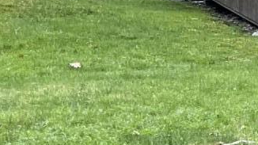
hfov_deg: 9.5
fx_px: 1327
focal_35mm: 194
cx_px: 676
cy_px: 101
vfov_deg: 6.2
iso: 20
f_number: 1.8
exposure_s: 1/215
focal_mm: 3
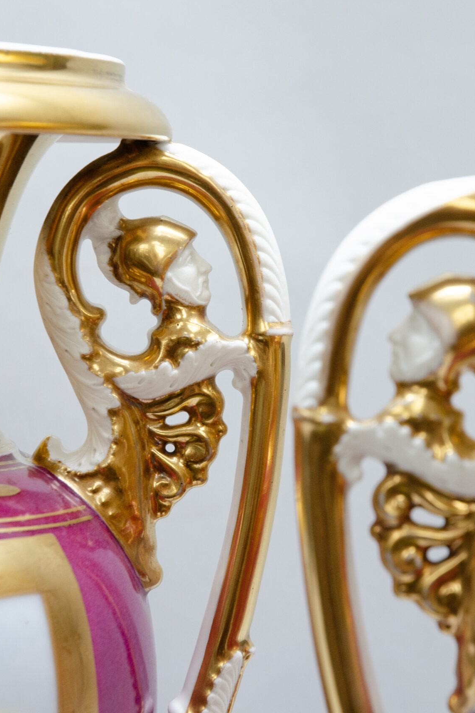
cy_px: 356
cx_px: 272
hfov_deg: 10.1
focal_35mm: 136
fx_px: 2692
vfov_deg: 15.1
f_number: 8
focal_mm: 60
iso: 200
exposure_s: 1/125
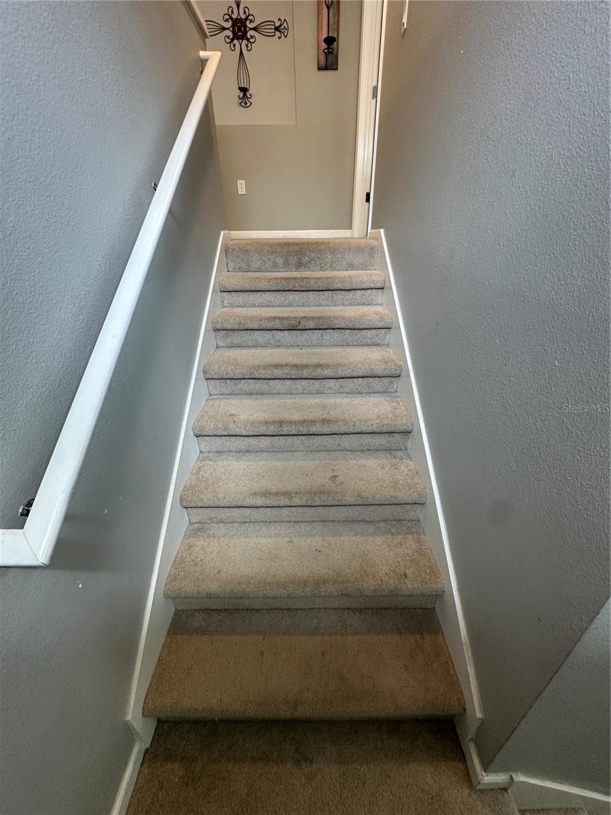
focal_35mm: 14
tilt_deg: -27.6
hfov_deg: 85.7
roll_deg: -1.5
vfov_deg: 102.1
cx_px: 306
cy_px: 408
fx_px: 329
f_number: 2.2
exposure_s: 1/60
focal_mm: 2.22
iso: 200
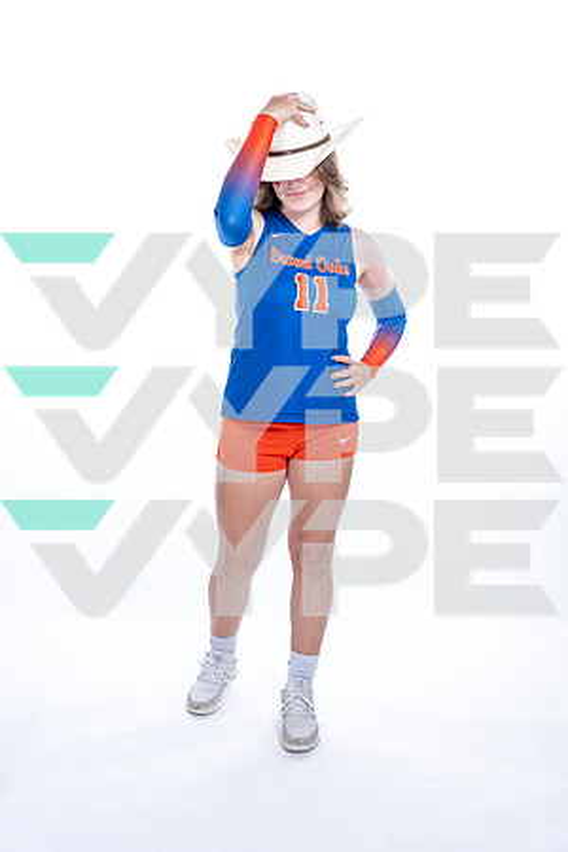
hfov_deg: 29.2
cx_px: 284
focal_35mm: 46
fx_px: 1089
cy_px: 426
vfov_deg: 42.7
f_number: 5.6
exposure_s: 1/250
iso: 400
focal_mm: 46
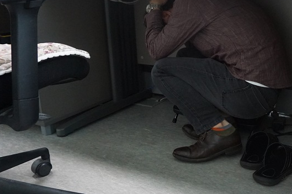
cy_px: 78
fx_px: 332
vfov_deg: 32.4
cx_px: 208
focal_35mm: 41
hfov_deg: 46.3
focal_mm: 16
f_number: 3.5
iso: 3200
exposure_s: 1/160
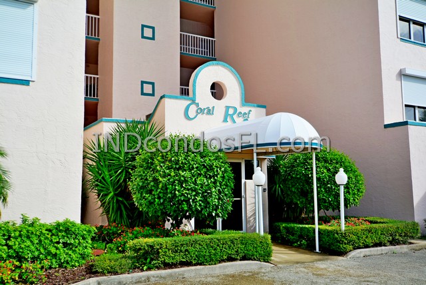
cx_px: 213
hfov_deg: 53.1
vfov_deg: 36.9
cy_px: 142
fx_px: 426
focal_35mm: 36
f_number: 7.1
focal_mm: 24
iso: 100
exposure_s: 1/200
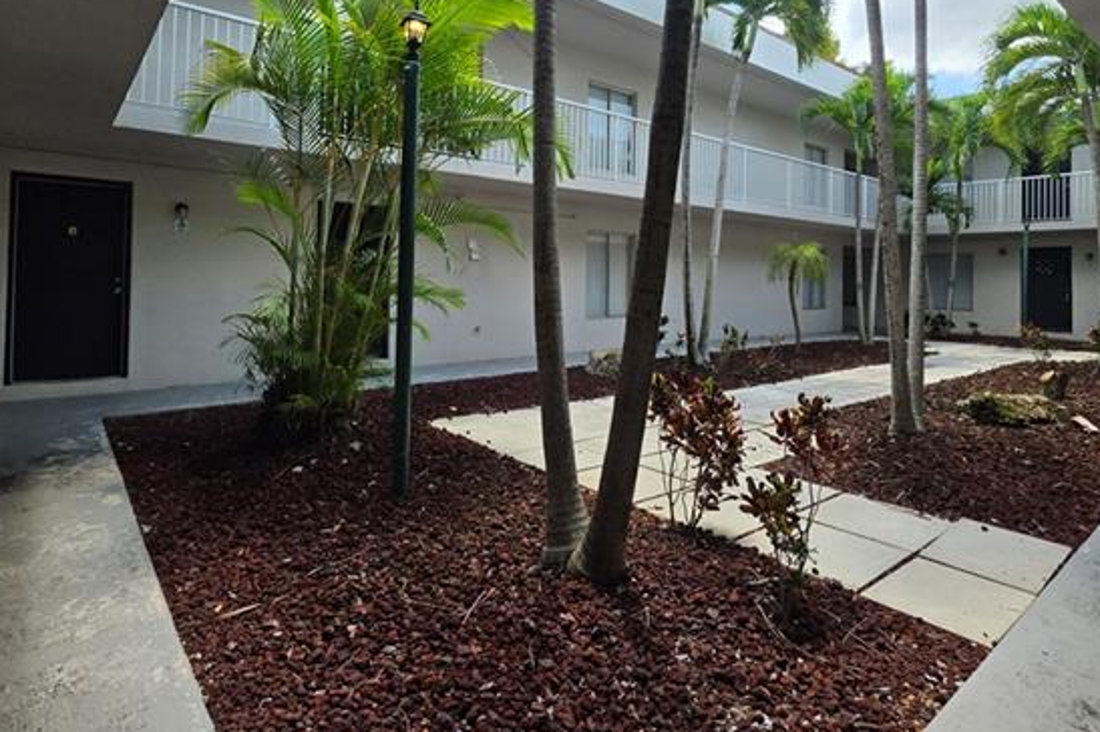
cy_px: 245
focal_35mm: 19
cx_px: 527
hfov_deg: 86.9
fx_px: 580
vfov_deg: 62.9
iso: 32
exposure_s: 1/1073
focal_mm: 2.2
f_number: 1.9
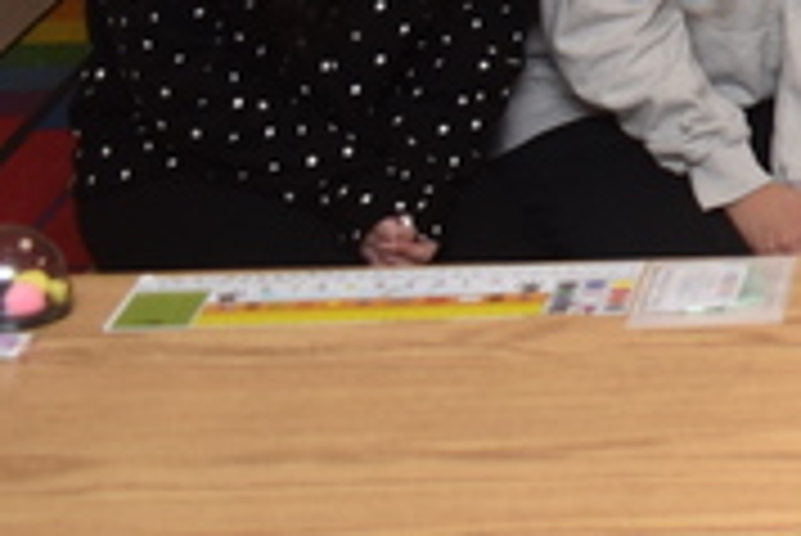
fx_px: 4028
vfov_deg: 7.2
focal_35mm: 181
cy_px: -750
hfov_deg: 10.0
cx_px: 1926
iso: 160
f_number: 4.5
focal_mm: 21
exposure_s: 1/60
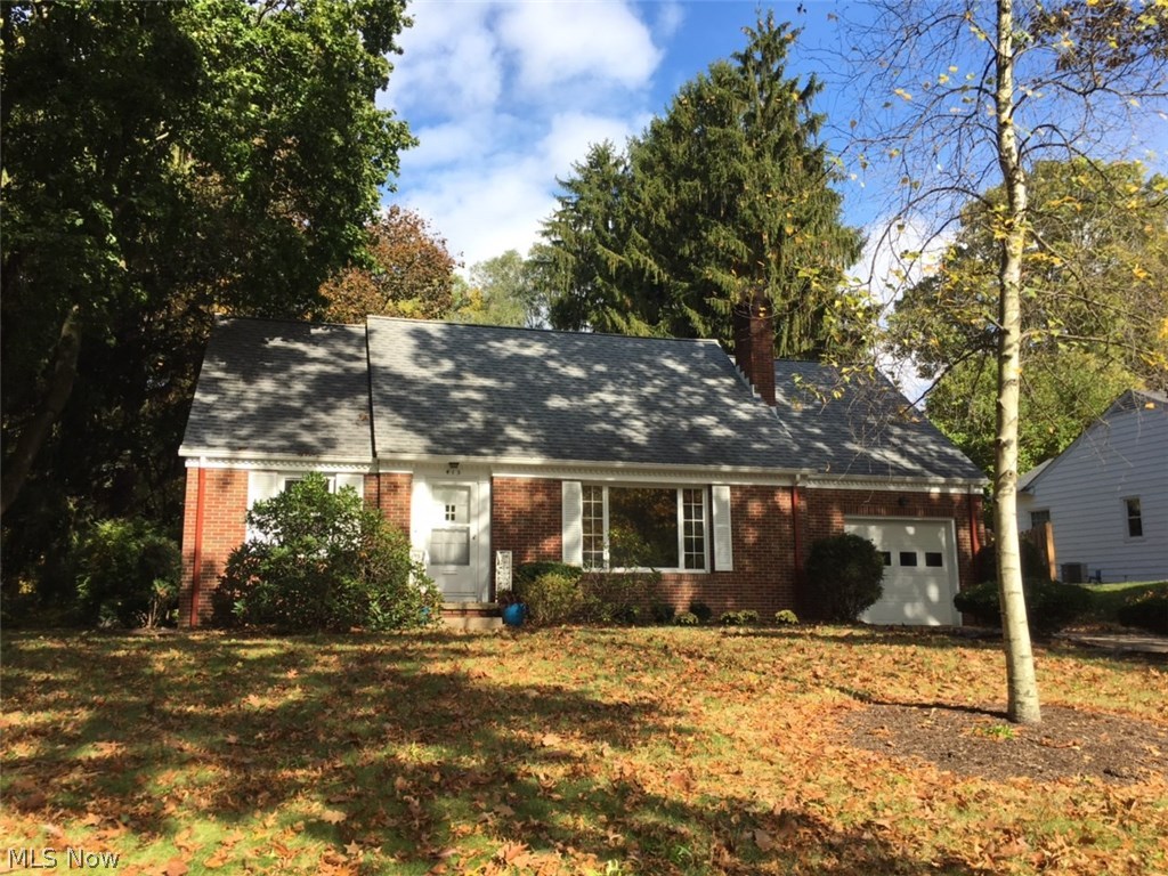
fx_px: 979
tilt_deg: +9.2
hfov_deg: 61.7
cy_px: 438
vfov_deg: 48.2
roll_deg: +0.2
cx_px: 584
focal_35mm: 29
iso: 25
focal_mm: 4.15
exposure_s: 1/818
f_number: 2.2
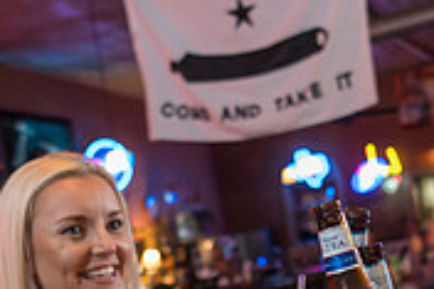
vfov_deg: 16.6
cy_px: 336
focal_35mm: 79
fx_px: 951
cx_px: 252
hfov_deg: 25.7
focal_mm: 24
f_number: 2.8
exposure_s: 1/125
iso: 3200
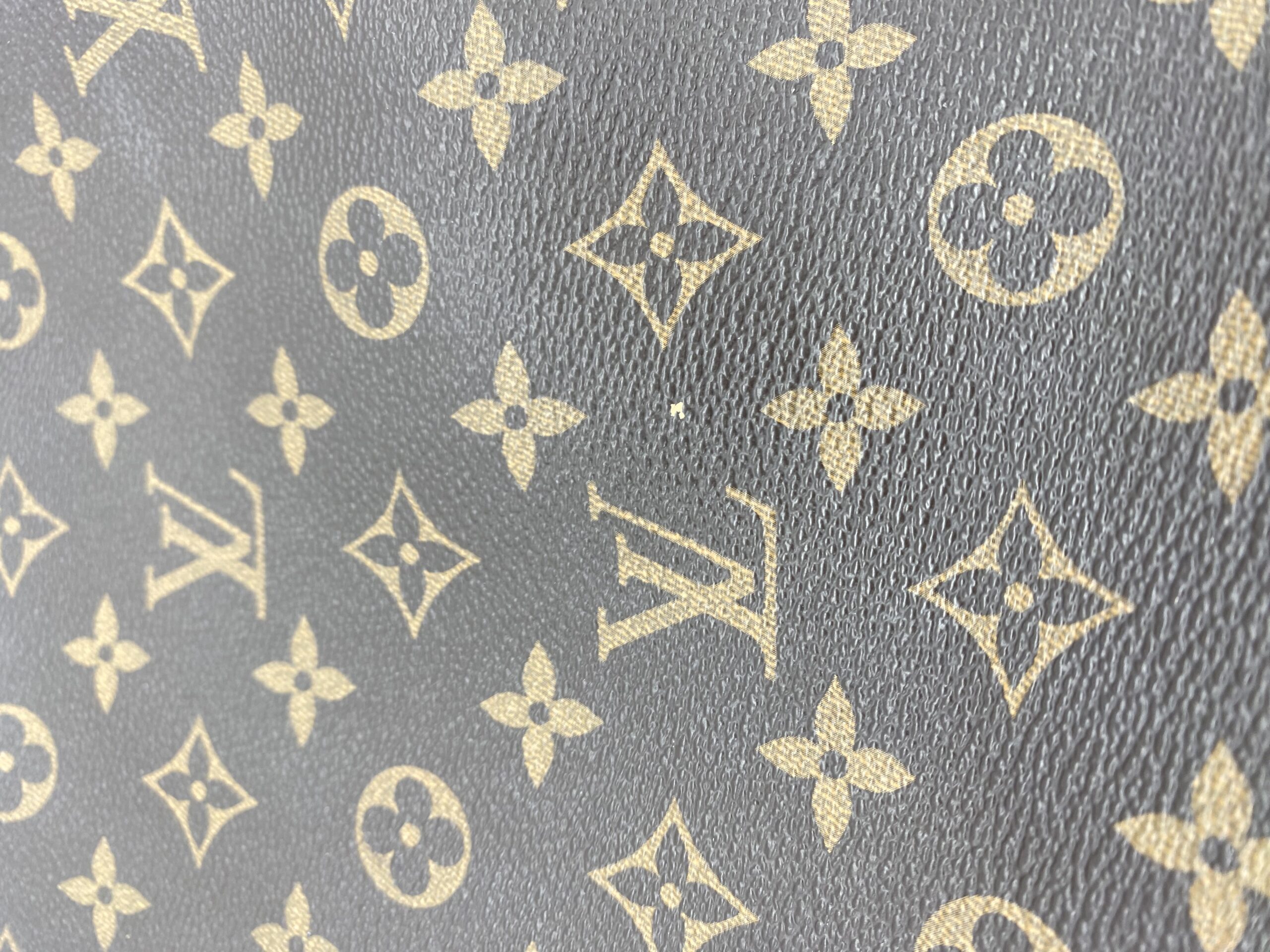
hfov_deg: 69.4
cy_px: 476
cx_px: 635
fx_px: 917
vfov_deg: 54.9
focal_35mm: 25
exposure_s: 1/94
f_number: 1.8
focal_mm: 4.25
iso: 40
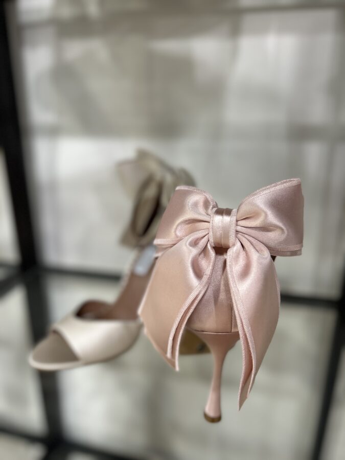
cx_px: 172
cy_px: 230
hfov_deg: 53.1
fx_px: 346
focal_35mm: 26
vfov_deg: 67.3
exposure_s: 1/100
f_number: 1.5
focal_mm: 5.7
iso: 100
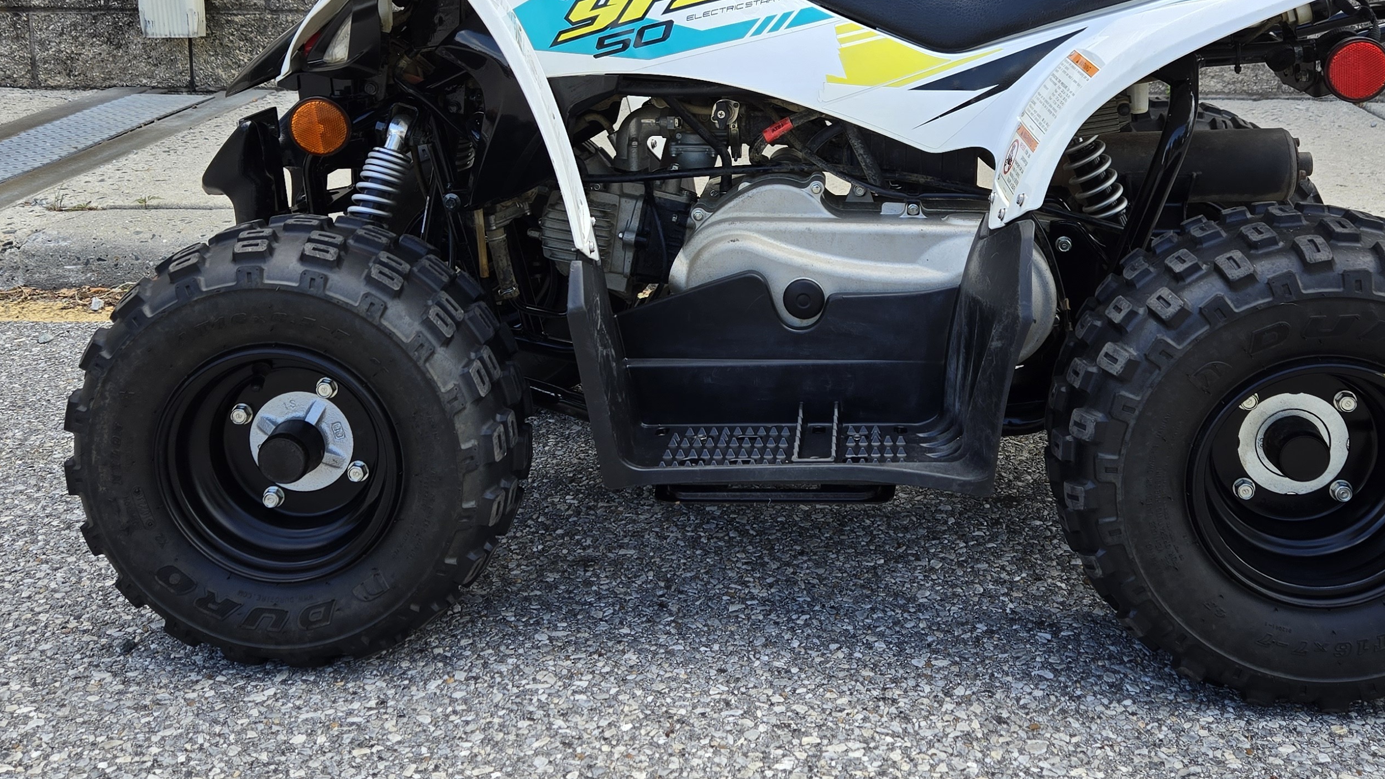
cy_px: 135
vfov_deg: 28.9
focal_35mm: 40
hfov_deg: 50.5
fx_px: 1469
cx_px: 732
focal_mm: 5.4
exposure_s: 1/330
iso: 25
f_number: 1.8
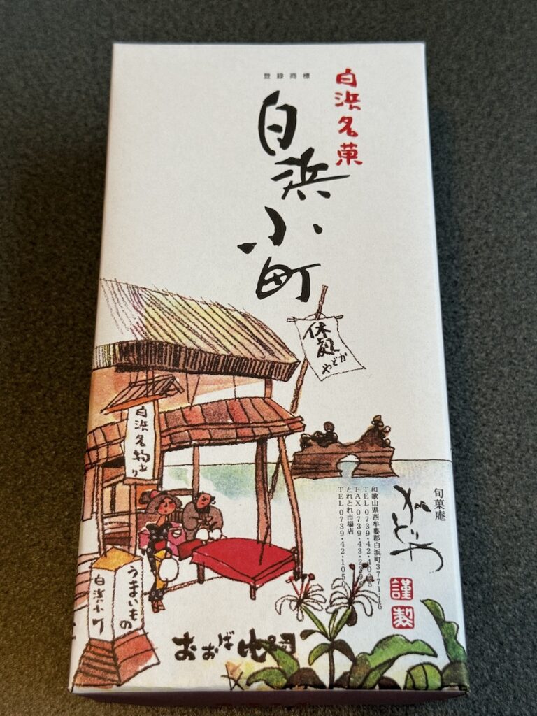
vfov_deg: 39.7
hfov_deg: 30.3
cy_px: 358
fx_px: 993
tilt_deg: -68.2
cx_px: 268
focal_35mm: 48
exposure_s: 1/50
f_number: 1.78
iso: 64
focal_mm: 6.86
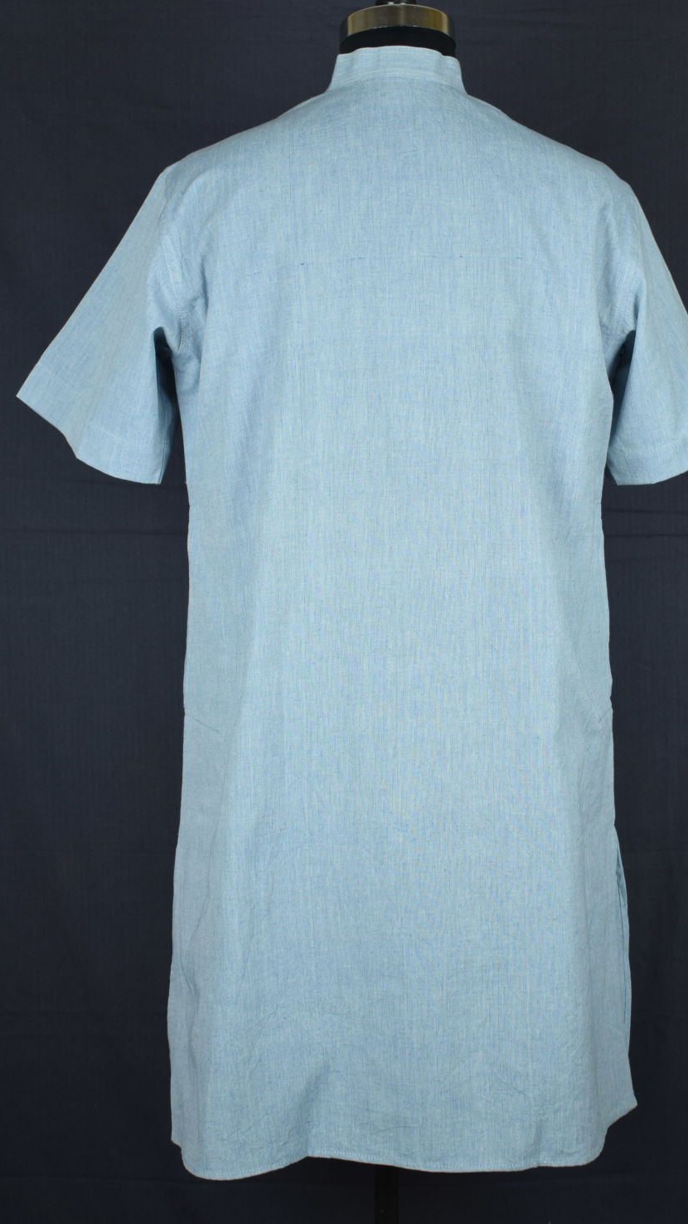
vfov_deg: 41.7
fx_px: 1606
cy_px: 602
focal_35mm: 50
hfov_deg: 24.2
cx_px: 383
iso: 100
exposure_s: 1/30
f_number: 4.5
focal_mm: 31
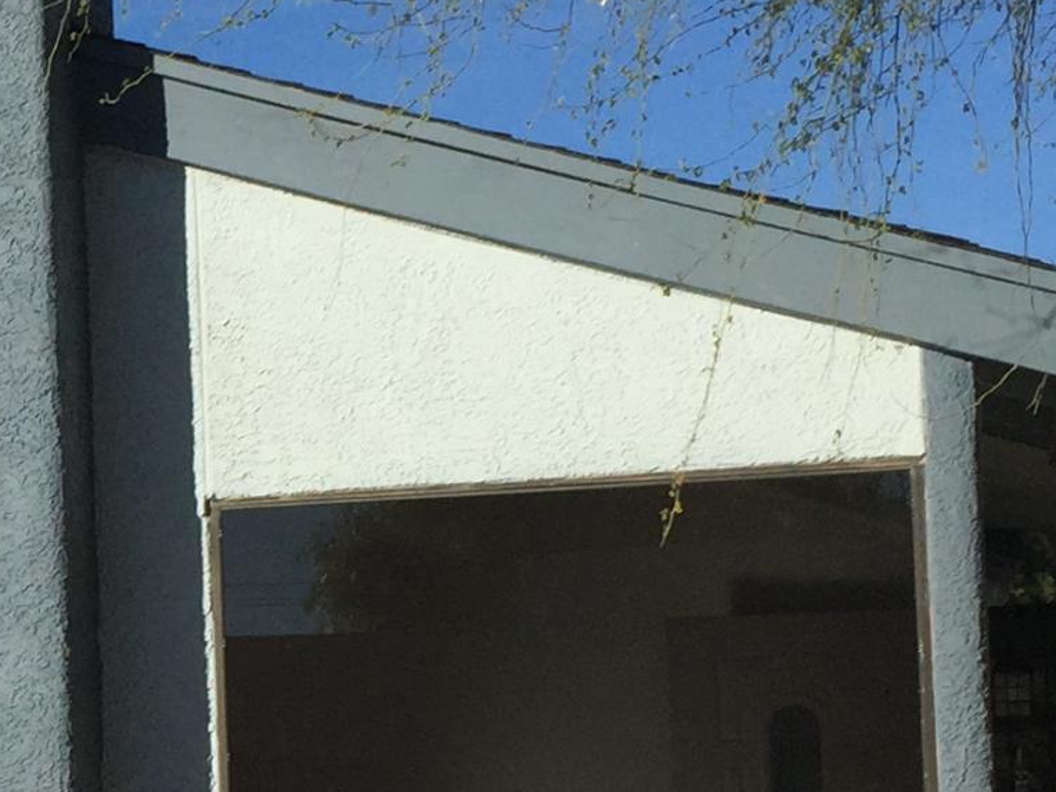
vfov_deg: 12.9
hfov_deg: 16.7
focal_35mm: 114
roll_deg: +1.0
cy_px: 703
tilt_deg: +3.3
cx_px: -133
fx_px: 3477
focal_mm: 4.15
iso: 32
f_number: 2.2
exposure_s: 1/4405
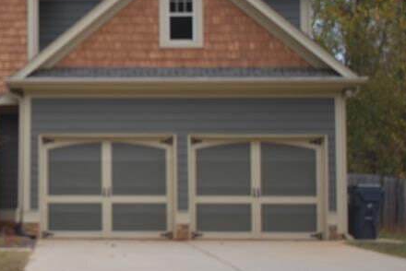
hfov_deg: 22.1
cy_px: 124
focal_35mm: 87
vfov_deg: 15.7
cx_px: -34
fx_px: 984
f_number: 4
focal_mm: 25
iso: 200
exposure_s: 1/320
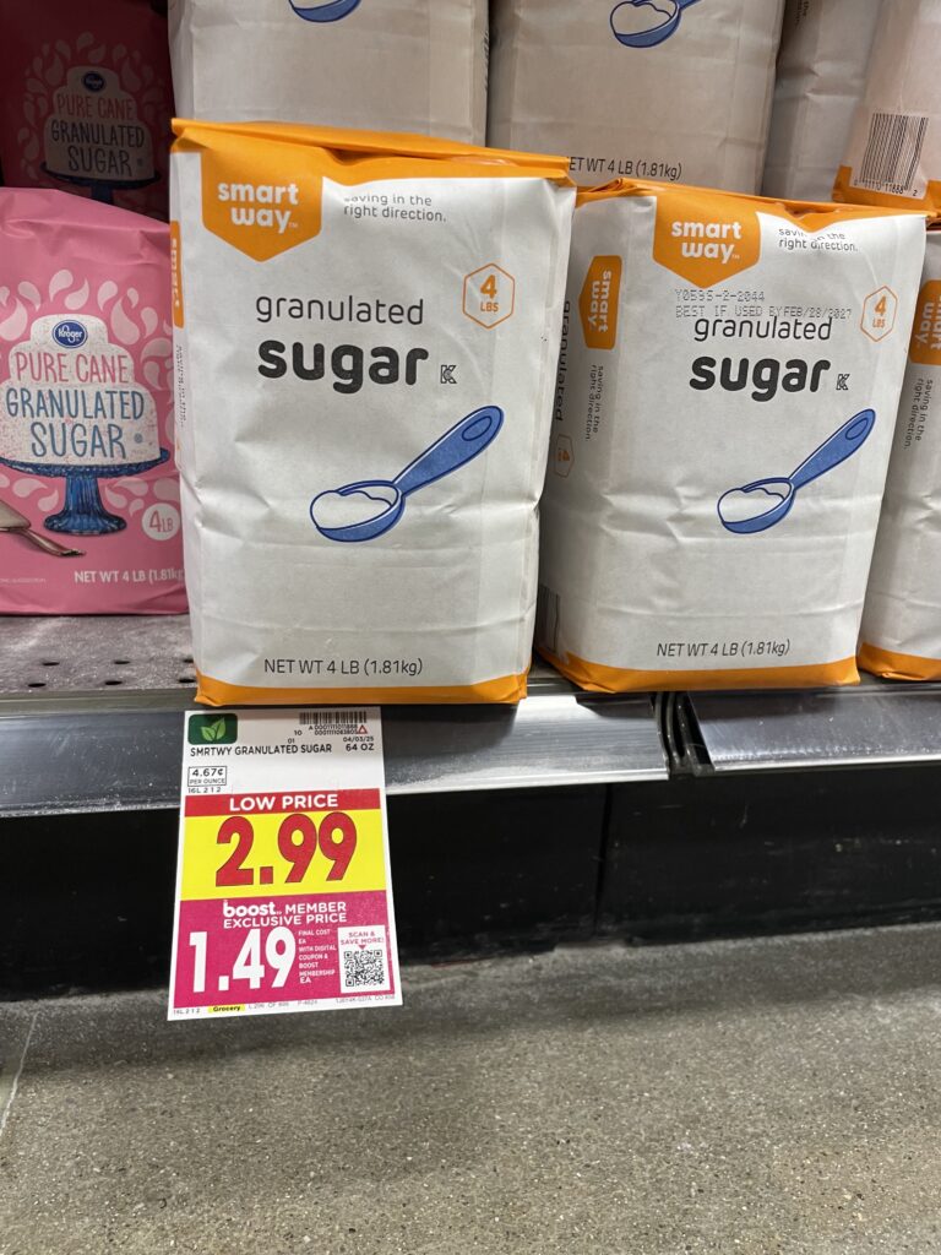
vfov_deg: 67.3
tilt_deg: -15.0
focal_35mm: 26
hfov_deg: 53.1
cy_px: 628
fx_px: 942
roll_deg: -1.9
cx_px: 470
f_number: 1.6
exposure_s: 1/60
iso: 100
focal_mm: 4.2
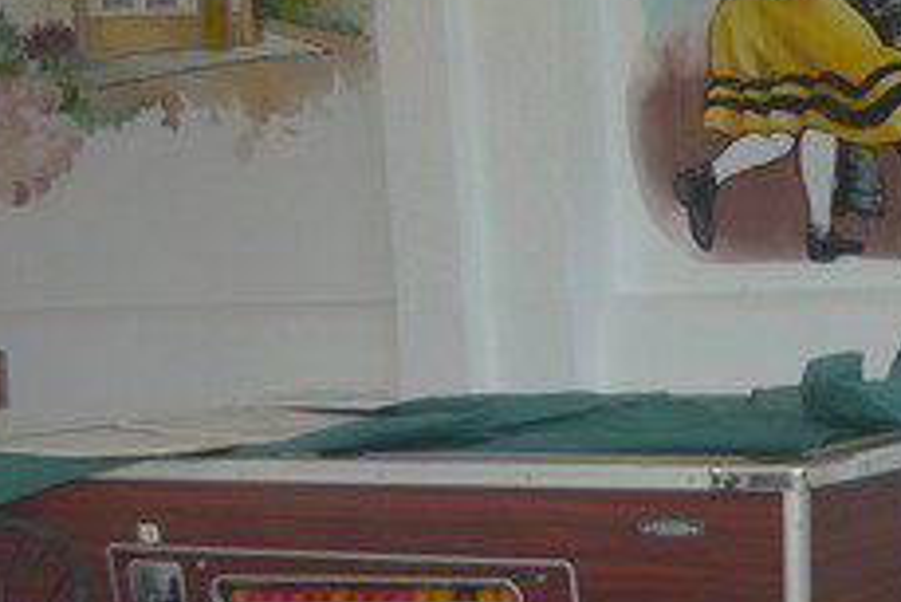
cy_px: 110
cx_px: 421
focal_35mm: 120
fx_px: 3005
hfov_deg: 17.0
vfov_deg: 11.4
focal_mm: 5.5
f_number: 2.8
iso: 100
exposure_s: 1/500
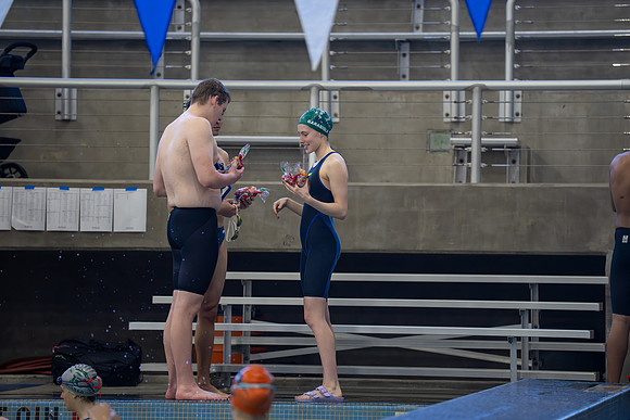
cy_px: 210
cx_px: 315
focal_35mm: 180
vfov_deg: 7.6
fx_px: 3155
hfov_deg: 11.4
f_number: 2.8
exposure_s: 1/1000
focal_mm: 178
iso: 2500
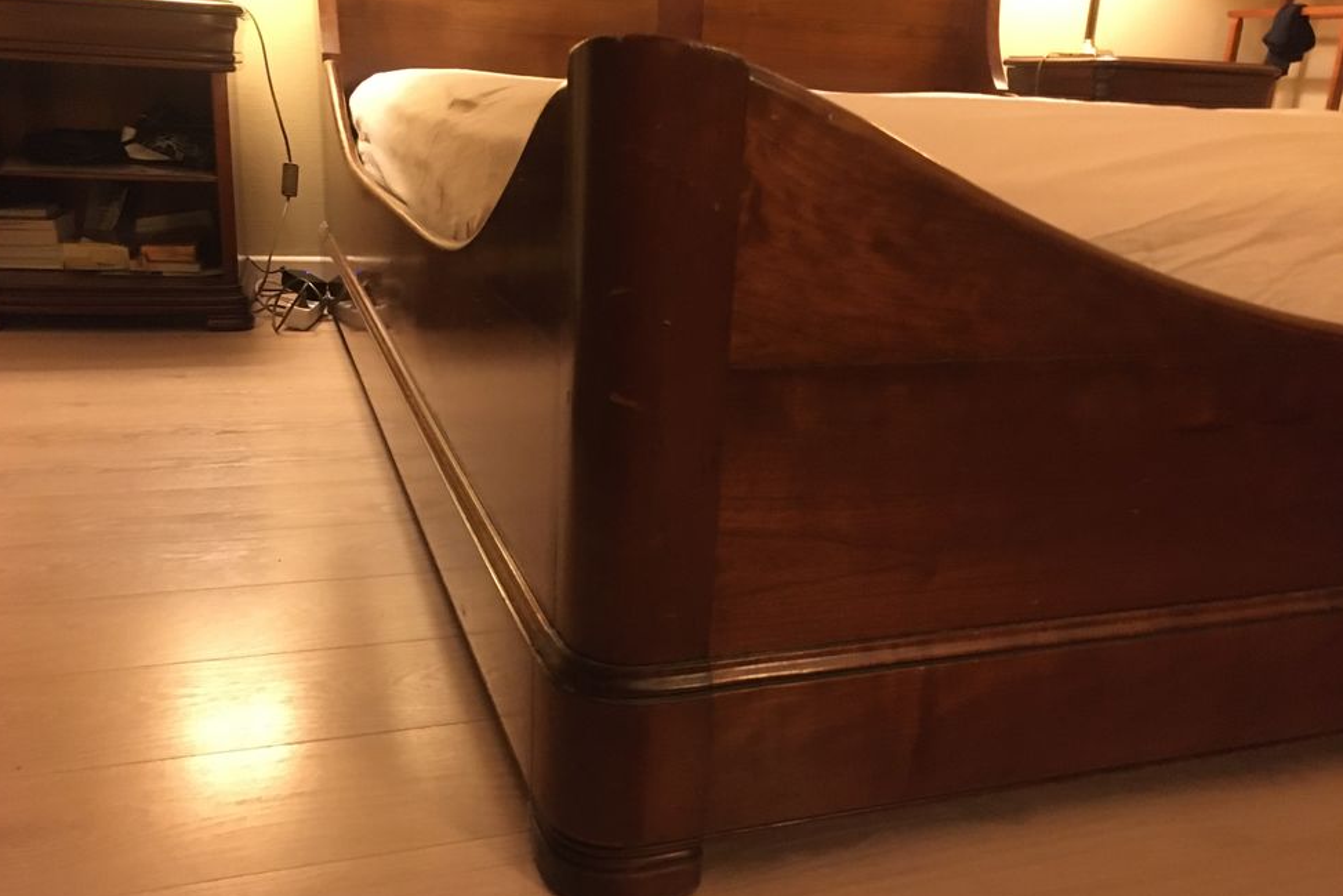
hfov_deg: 60.3
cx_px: 654
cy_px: 461
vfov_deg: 42.3
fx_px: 1157
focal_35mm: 31
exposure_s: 1/17
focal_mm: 4.15
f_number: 2.2
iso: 320
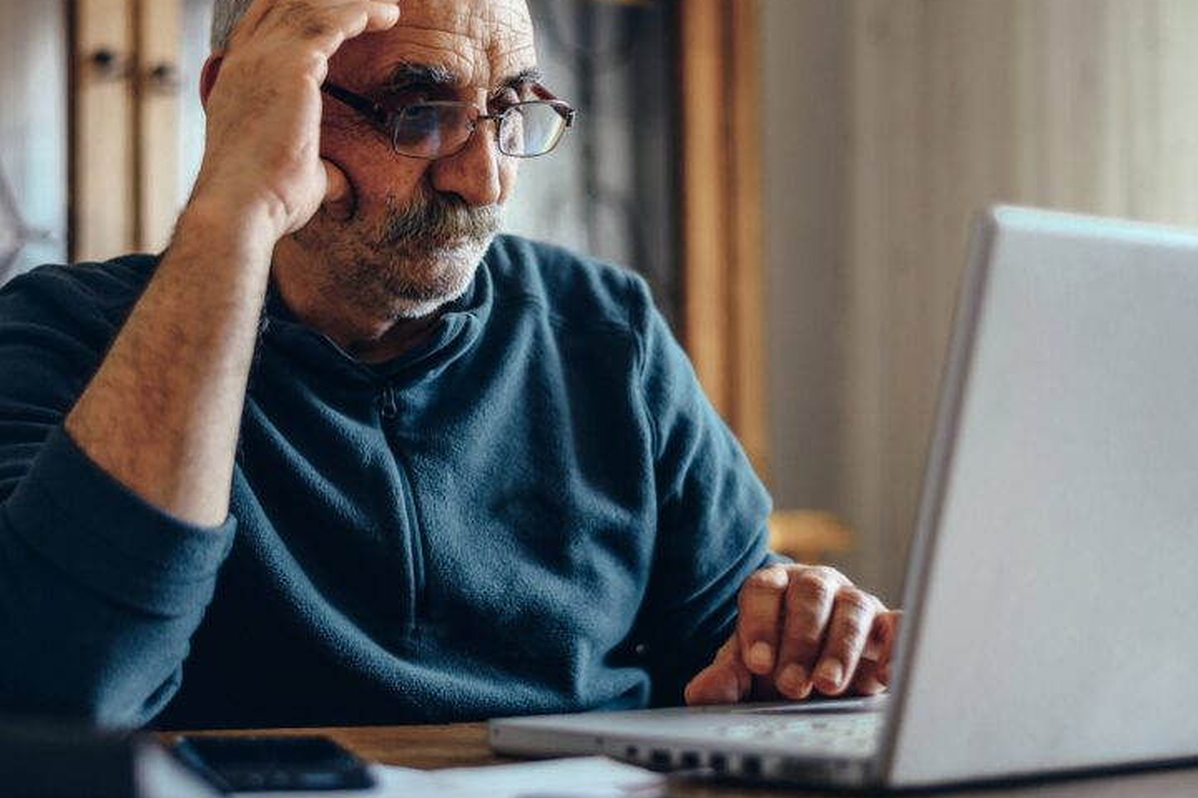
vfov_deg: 19.2
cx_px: 452
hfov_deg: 28.4
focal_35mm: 71
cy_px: 382
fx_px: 2362
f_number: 1.8
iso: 400
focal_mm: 50
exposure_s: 1/100
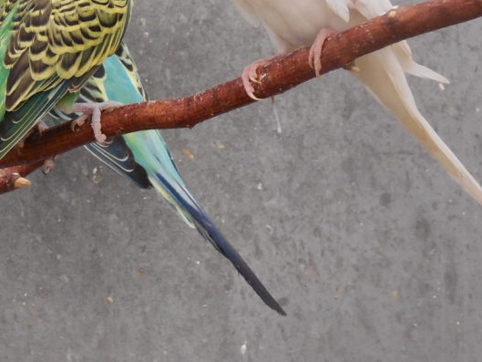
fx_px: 3398
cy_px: 85
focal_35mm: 244
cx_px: 81
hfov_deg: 8.1
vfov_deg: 6.1
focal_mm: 22.4
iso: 400
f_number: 5
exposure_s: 1/100
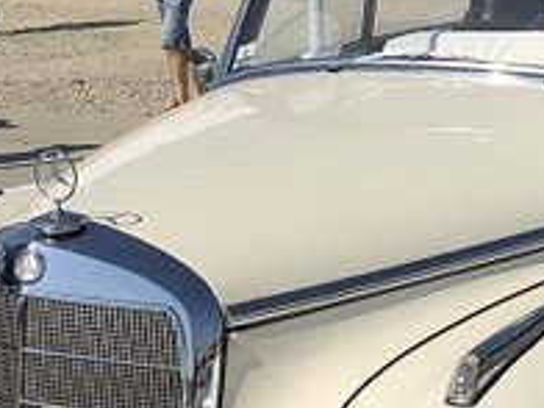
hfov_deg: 19.6
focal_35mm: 100
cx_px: 377
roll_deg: +0.7
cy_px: 384
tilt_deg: -16.1
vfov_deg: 14.6
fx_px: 1572
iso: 20
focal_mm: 3.99
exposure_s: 1/4367
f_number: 1.8
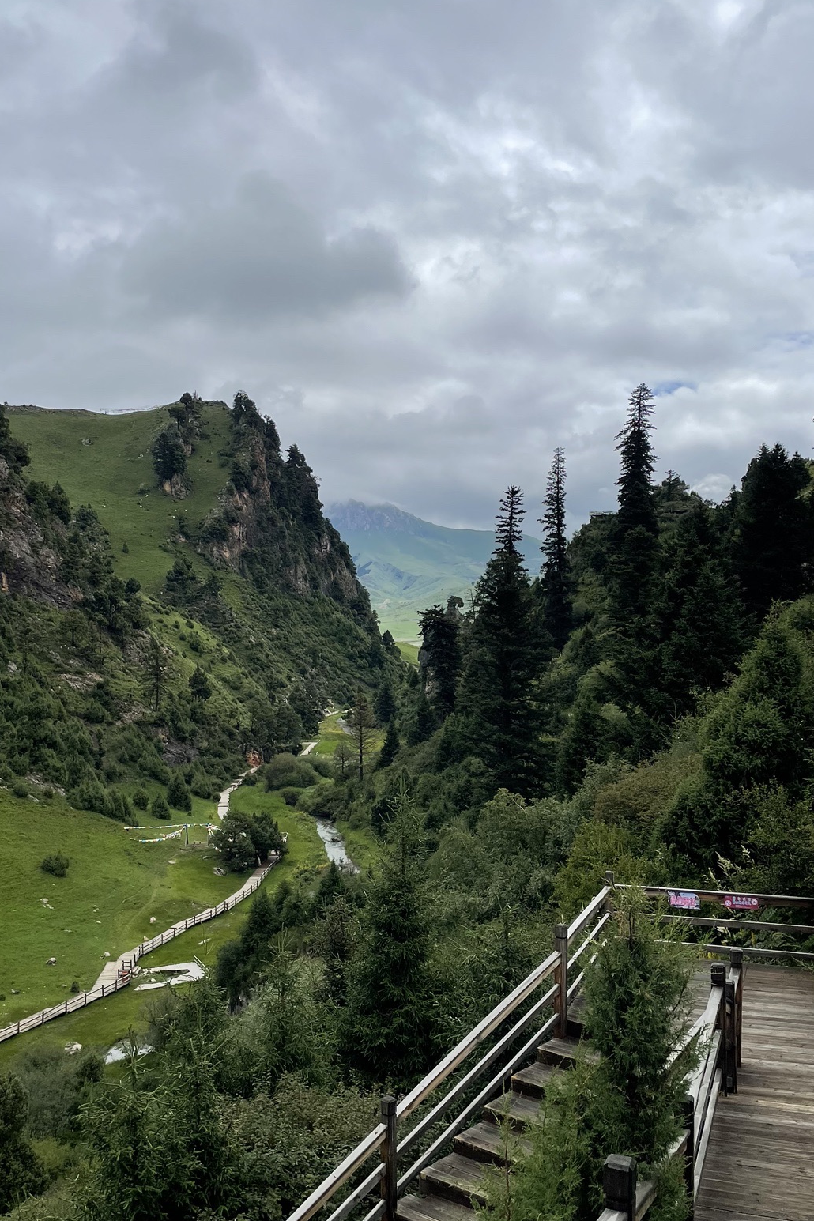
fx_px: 1187
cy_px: 640
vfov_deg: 54.4
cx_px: 401
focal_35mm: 35
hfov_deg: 37.9
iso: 32
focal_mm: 4.2
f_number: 1.6
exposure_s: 1/6897
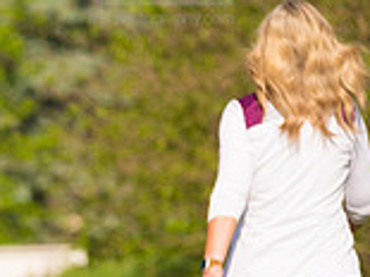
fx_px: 7679
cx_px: -177
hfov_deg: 2.8
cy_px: 271
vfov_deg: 2.1
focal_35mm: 719
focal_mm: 200
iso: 400
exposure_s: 1/2000
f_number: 5.6
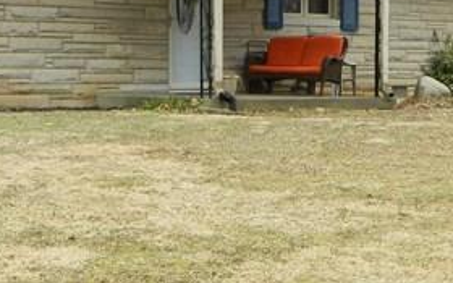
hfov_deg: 17.3
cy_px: 285
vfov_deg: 10.8
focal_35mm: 120
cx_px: 146
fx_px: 1481
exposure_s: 1/160
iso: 80
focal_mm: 5.6
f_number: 3.2
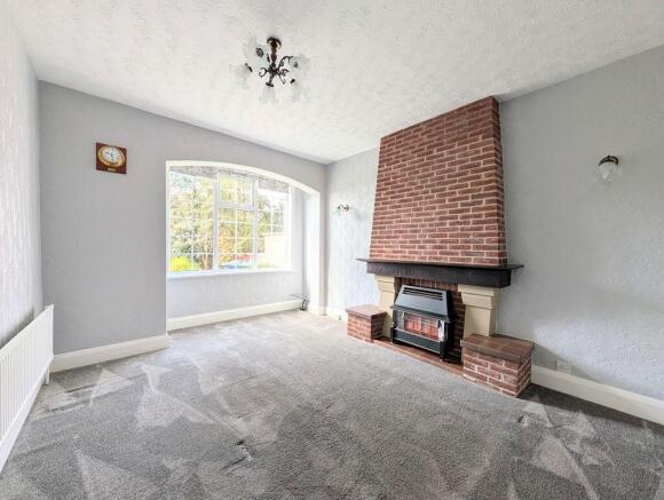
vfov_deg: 94.7
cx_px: 332
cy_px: 250
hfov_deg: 110.4
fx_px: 231
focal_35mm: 12
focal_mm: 2.02
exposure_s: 1/161
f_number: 1.7
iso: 47
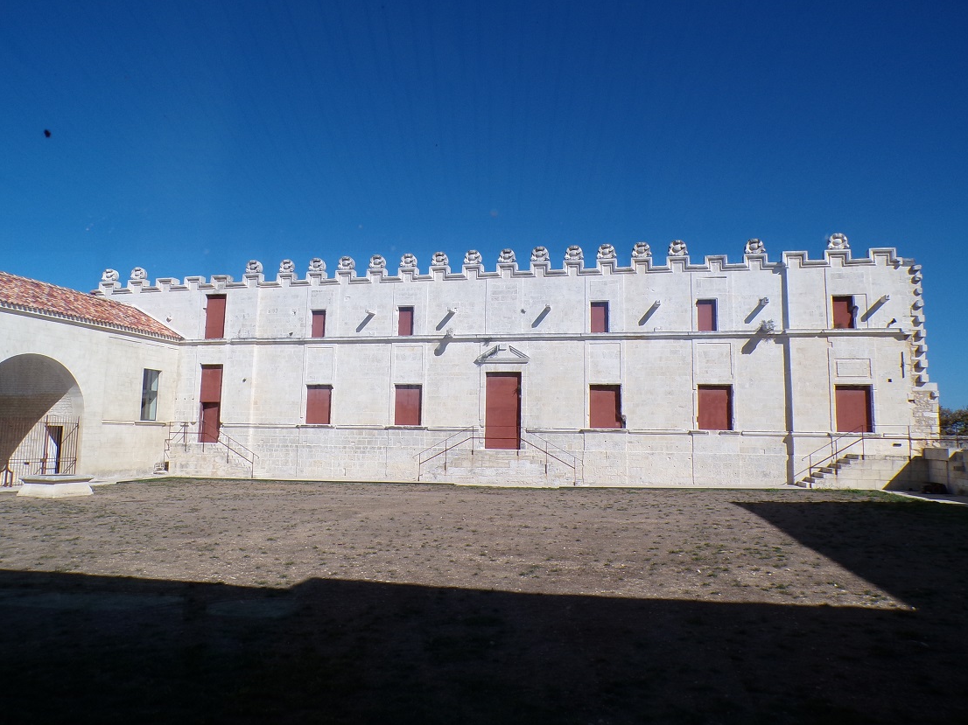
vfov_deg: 54.8
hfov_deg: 69.4
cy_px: 348
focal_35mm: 25
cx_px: 475
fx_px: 699
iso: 100
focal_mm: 4.3
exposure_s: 1/550
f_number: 5.8
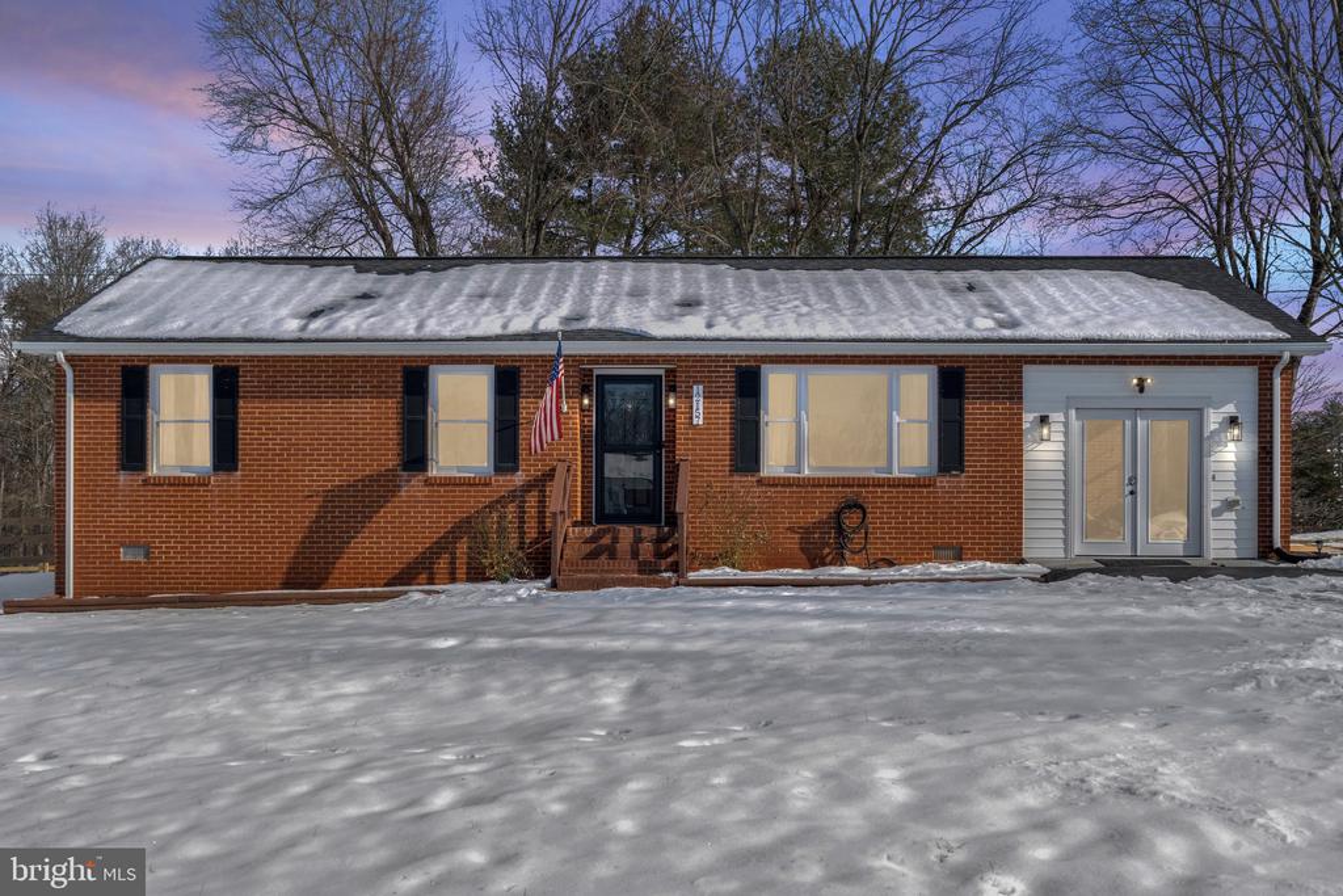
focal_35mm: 35
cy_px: 448
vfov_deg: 37.9
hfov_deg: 54.4
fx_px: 1306
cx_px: 672
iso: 200
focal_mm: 35
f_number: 13
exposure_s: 1/400
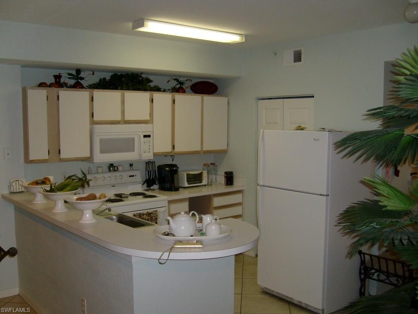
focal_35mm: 35
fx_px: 423
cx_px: 209
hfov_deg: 52.6
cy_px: 157
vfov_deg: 40.7
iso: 100
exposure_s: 1/45
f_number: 2.8
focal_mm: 5.8
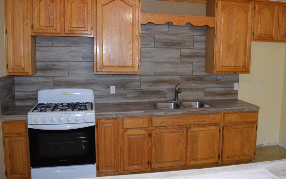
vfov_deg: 39.4
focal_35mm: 32
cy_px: 84
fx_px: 249
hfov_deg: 59.5
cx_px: 158
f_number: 4.5
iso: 800
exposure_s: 1/80
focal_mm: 18
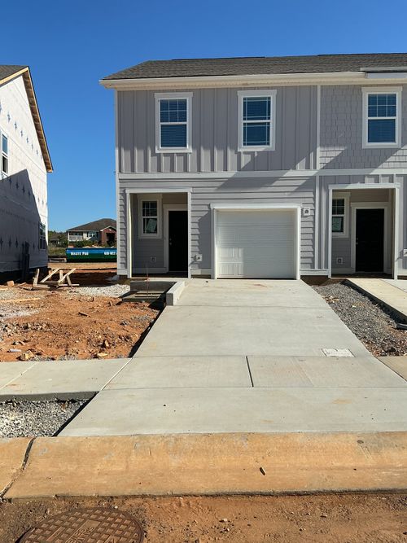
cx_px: 204
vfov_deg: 61.7
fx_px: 455
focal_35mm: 29
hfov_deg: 48.2
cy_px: 272
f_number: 1.8
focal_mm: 3
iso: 25
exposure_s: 1/2667
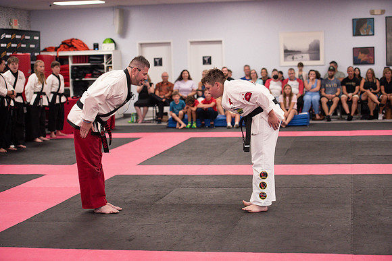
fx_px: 767
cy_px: 130
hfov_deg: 28.7
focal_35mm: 70
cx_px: 196
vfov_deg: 19.3
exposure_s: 1/400
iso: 1600
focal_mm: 70
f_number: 2.8
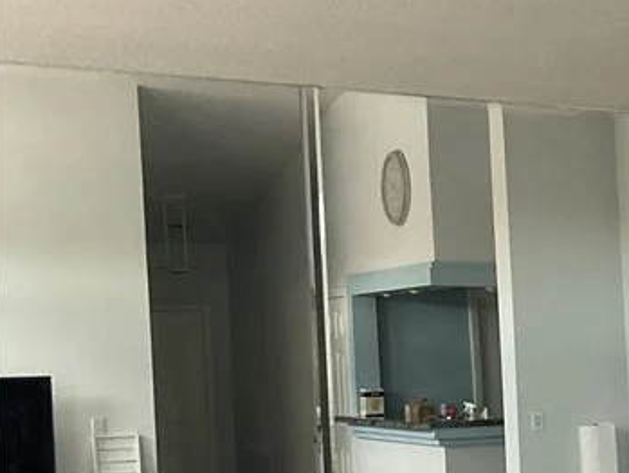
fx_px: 1545
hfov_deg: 20.1
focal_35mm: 85
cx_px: 917
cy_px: 428
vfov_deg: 17.1
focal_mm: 3
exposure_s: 1/60
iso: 100
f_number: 1.8
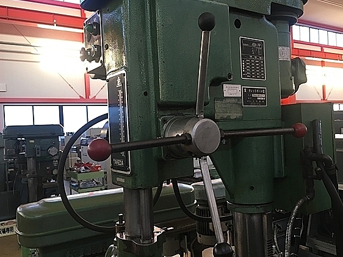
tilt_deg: +0.7
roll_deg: +2.2
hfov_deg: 55.3
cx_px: 184
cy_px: 127
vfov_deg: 43.0
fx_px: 327
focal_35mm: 33
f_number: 2.2
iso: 40
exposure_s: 1/30
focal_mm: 4.15
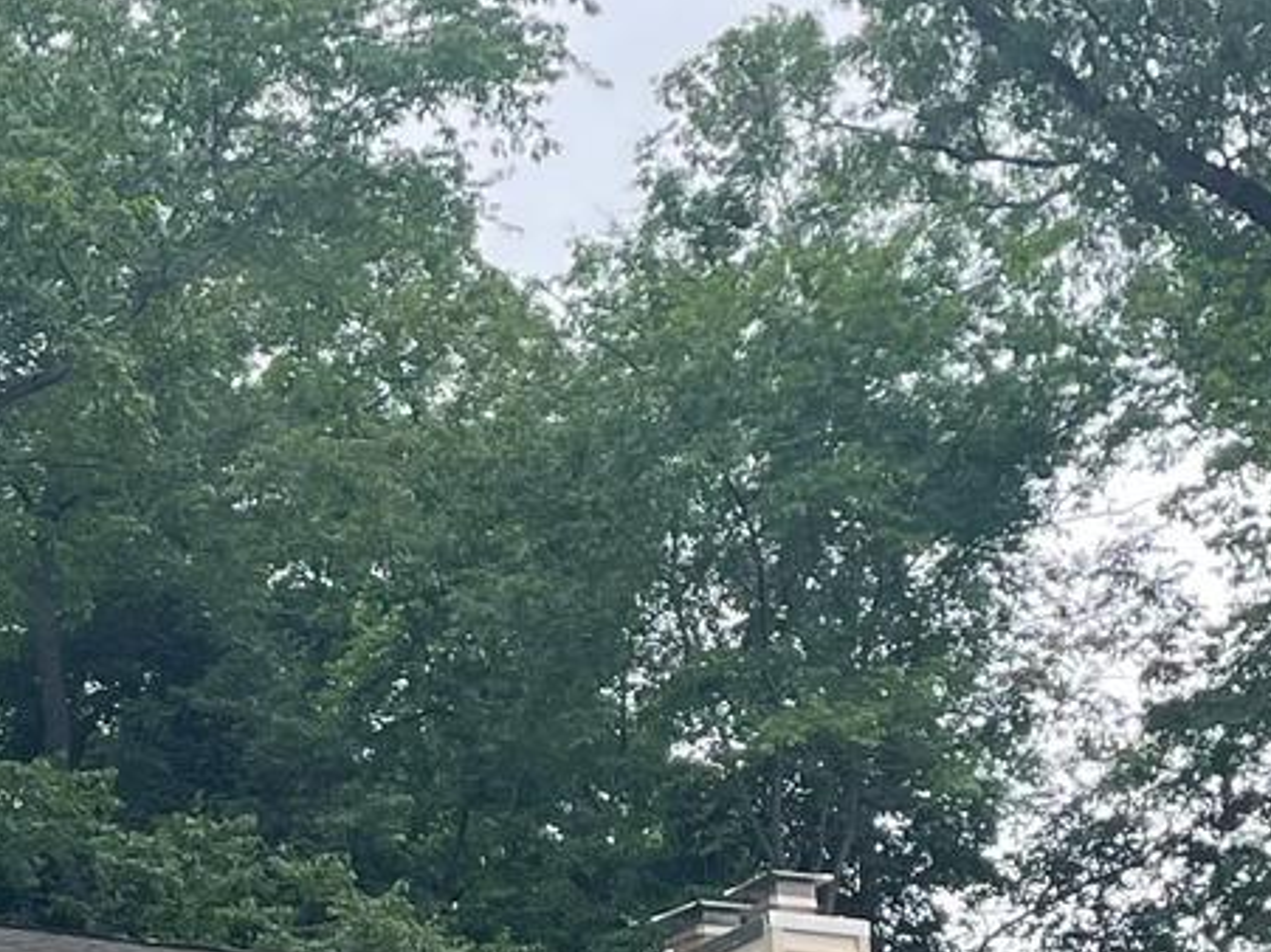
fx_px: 4331
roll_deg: +0.6
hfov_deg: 15.7
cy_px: 1510
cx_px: -468
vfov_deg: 11.9
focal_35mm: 118
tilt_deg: +10.8
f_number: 1.6
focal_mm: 4.2
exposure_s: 1/759
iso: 32
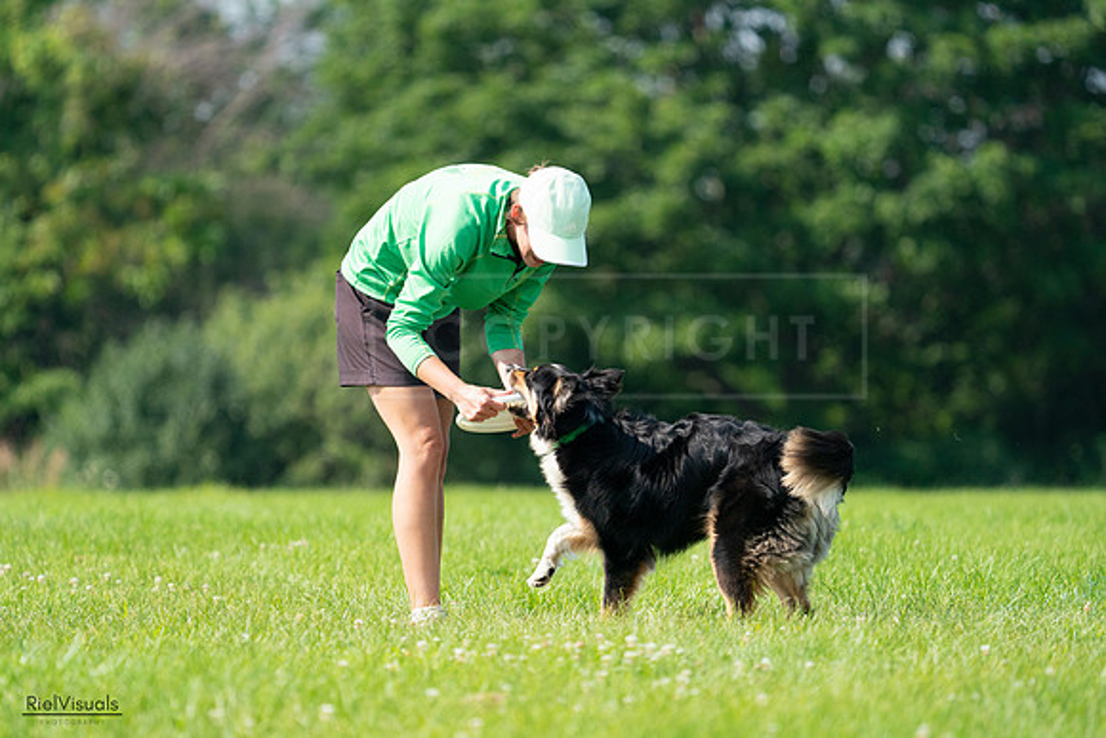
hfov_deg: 5.5
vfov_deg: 3.7
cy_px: 369
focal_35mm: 376
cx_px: 553
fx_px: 11554
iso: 2000
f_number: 6.3
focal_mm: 376
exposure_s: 1/4000
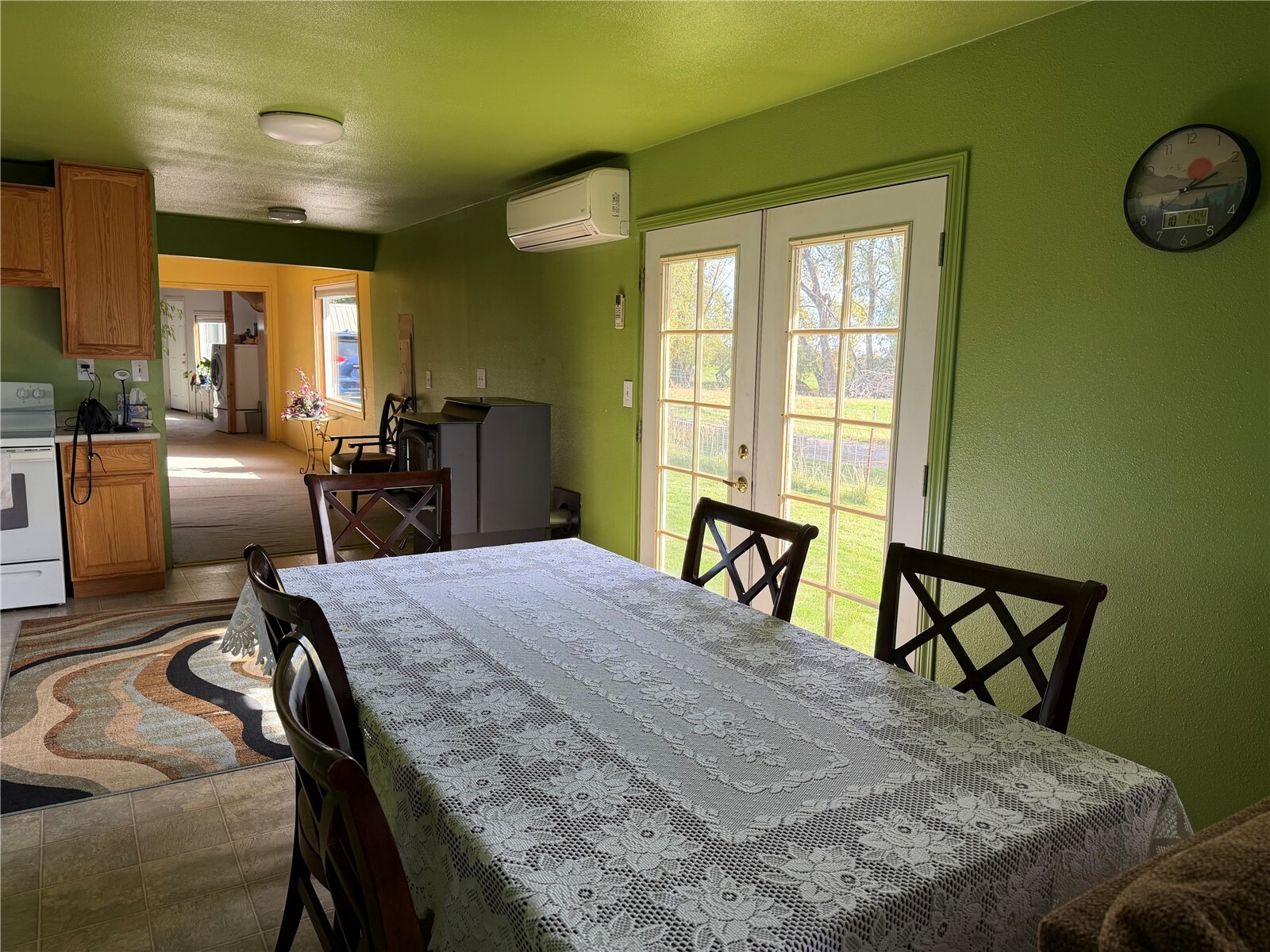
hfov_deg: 71.6
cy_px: 476
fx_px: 881
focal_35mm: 24
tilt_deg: -8.3
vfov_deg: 56.8
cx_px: 635
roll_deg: -1.3
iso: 80
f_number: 1.78
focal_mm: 6.76
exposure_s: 1/173
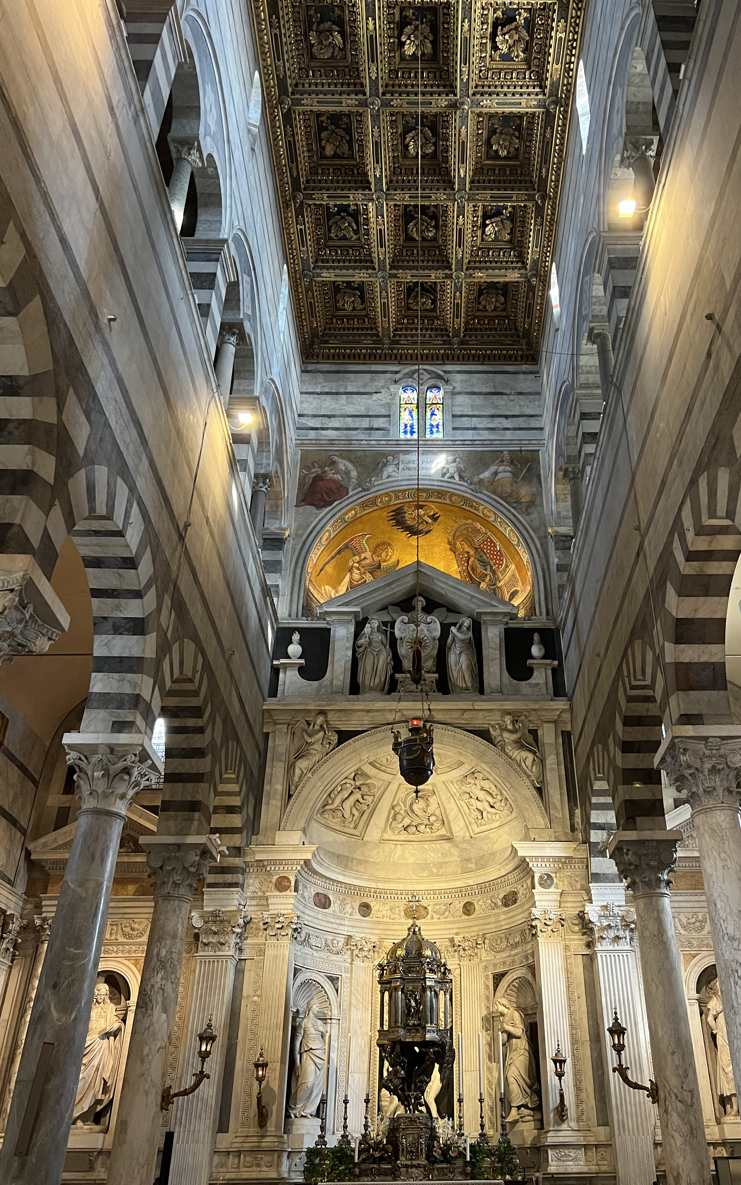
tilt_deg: +32.4
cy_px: 599
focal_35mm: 28
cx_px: 444
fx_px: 905
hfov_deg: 44.3
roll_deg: +0.8
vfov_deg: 66.5
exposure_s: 1/50
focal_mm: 5.7
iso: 500
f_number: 1.5
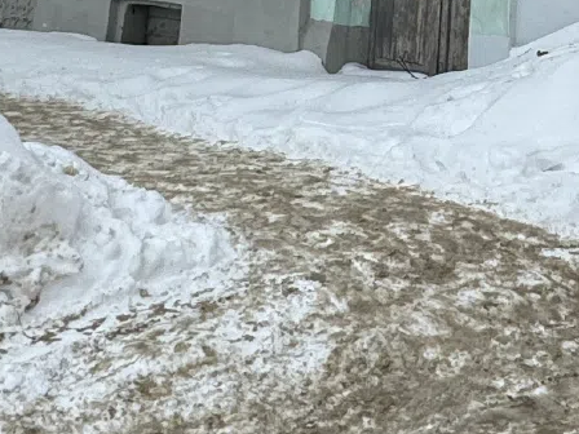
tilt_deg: +12.0
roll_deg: -2.4
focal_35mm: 75
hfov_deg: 24.9
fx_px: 1254
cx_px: 569
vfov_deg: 17.0
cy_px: -293
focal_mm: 2.22
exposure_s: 1/652
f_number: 2.2
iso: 40
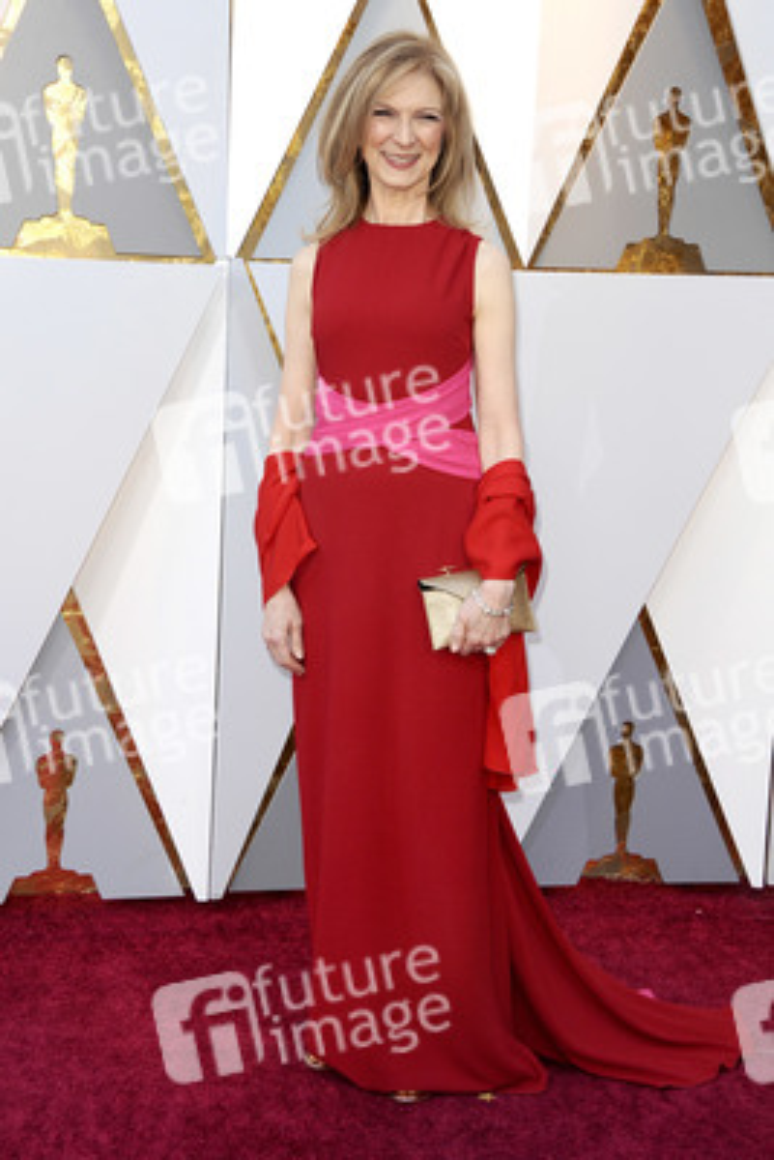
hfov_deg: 20.9
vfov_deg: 30.9
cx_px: 387
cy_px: 580
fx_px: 2094
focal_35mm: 65
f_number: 8
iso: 1000
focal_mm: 65
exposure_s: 1/250
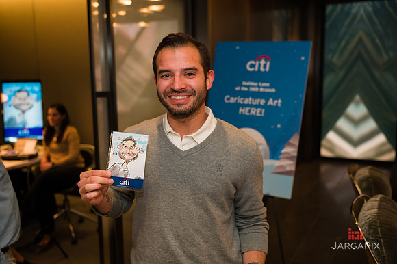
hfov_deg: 53.2
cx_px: 198
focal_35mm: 36
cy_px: 132
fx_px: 397
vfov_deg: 36.8
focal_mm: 36
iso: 400
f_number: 3.2
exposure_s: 1/200
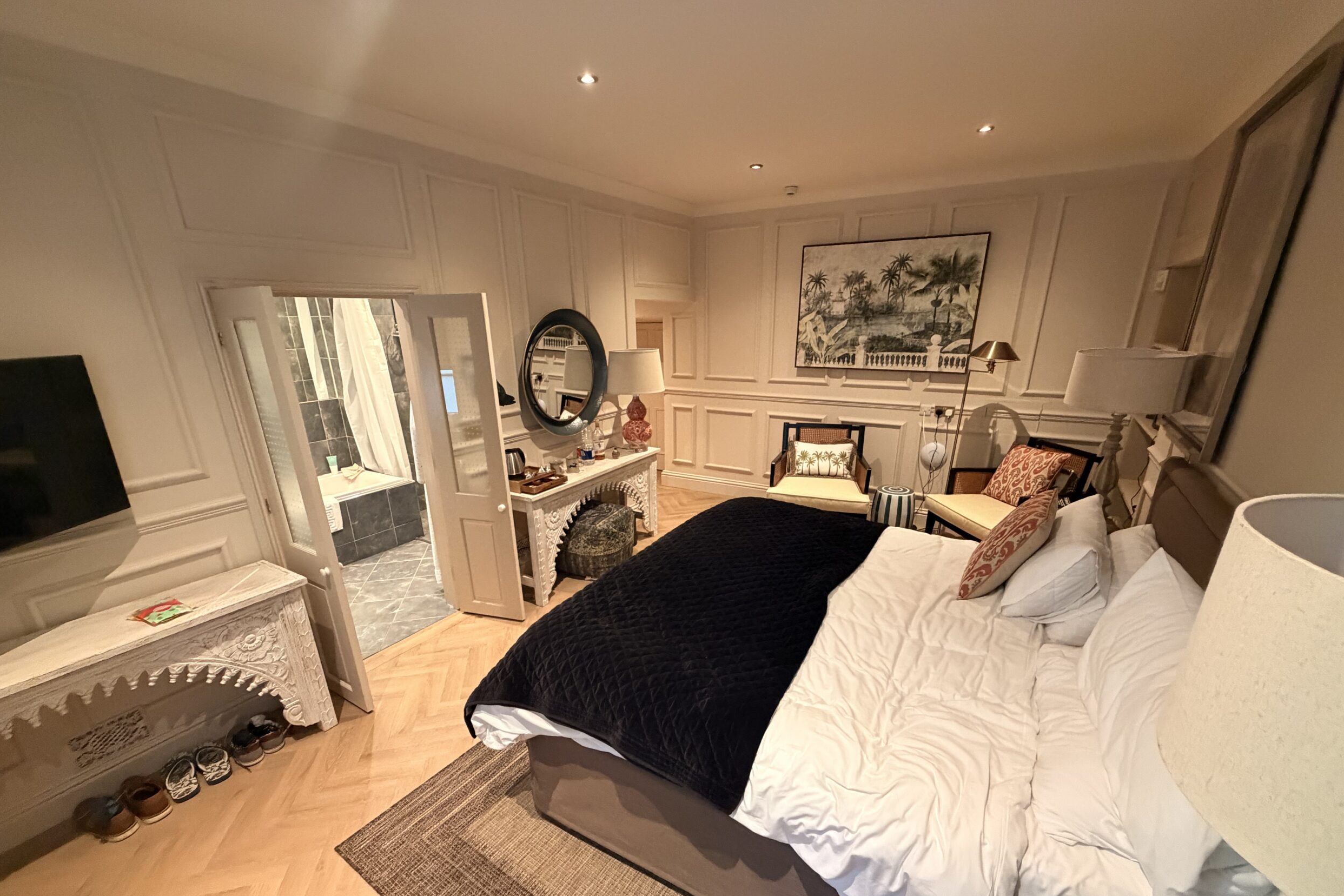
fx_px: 560
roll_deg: +1.0
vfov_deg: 76.8
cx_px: 674
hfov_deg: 100.4
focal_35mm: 15
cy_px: 518
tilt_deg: -18.4
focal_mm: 2.22
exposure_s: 1/50
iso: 640
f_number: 2.2
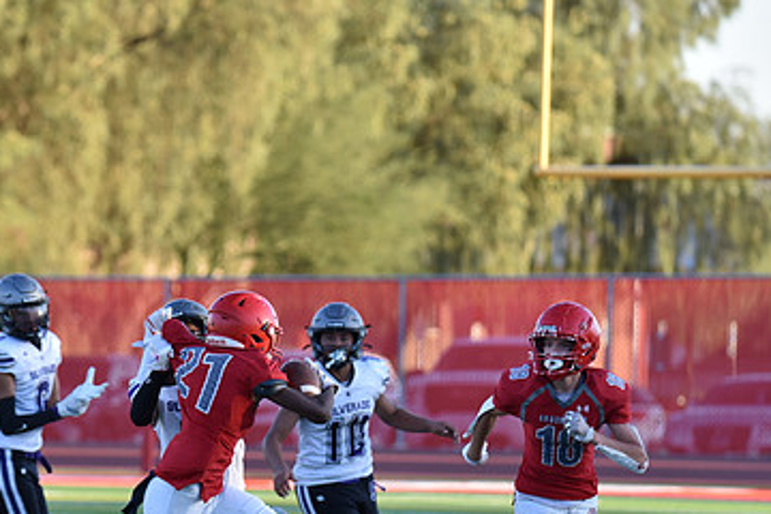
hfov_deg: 4.3
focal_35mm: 484
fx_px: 10365
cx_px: 231
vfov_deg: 2.8
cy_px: 412
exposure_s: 1/640
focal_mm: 300
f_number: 5.6
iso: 900
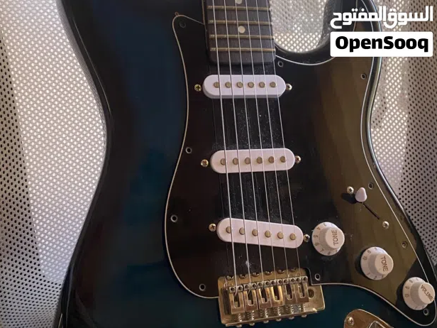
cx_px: 223
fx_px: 341
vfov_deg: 51.3
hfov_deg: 65.3
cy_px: 159
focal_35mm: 27
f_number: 1.8
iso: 320
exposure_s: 1/60
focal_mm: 4.25
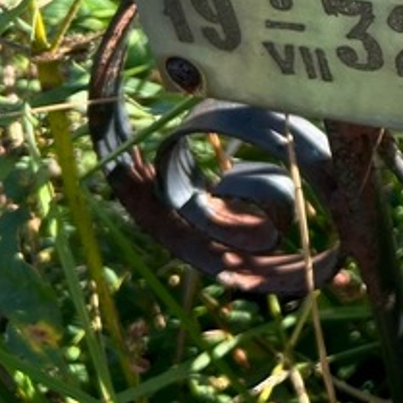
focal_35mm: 88
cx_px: 548
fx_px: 1159
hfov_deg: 18.2
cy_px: -104
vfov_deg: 18.5
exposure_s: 1/654
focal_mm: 5.7
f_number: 1.5
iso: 50
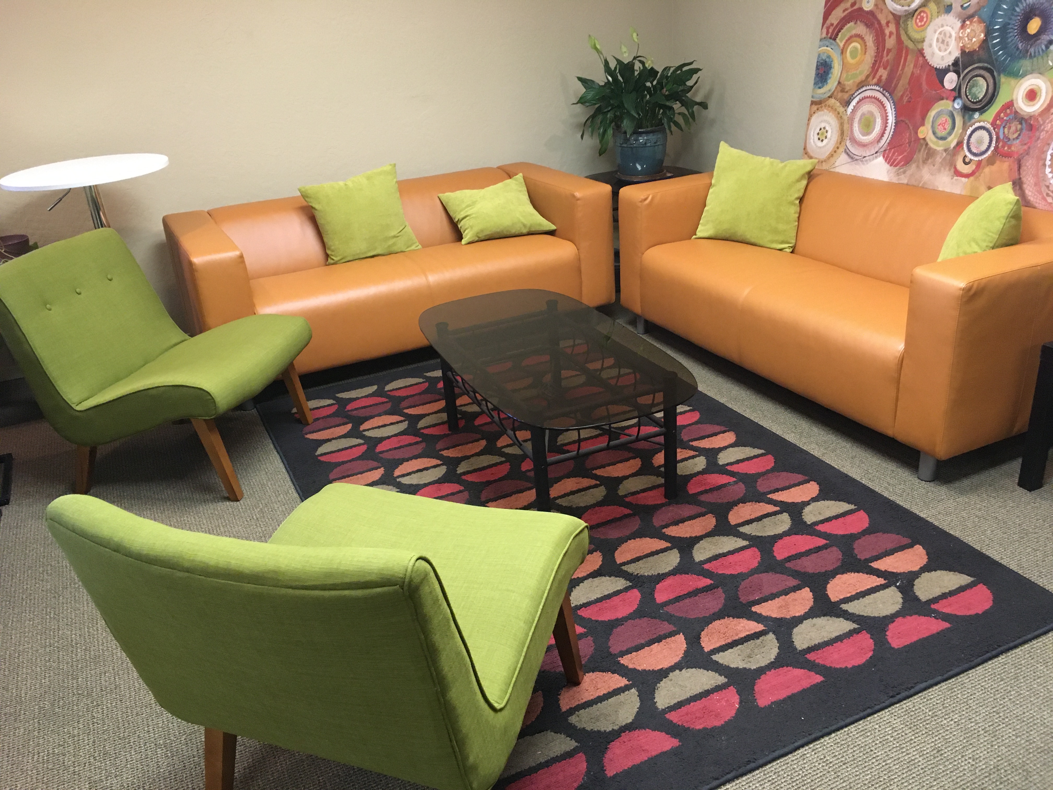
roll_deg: +4.7
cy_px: 395
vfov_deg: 48.2
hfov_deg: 61.7
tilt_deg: -27.7
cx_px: 526
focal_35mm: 29
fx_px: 882
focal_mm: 4.15
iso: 200
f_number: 2.2
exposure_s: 1/30
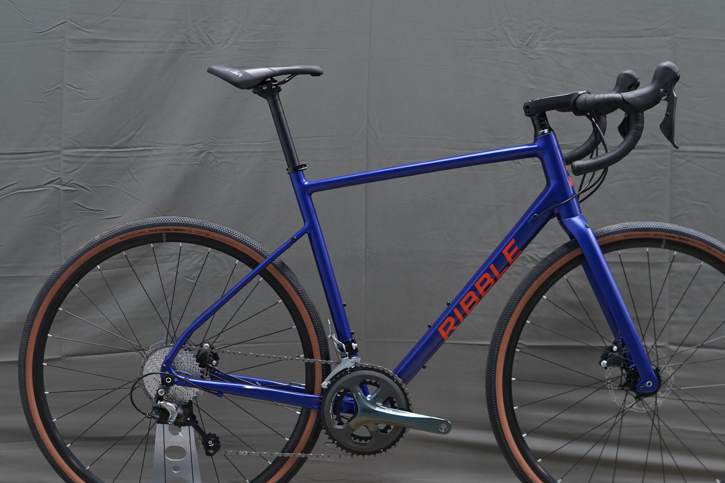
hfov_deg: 24.5
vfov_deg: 16.4
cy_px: 275
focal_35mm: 83
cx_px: 383
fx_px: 1671
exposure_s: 1/160
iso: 2500
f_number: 5
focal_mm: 70
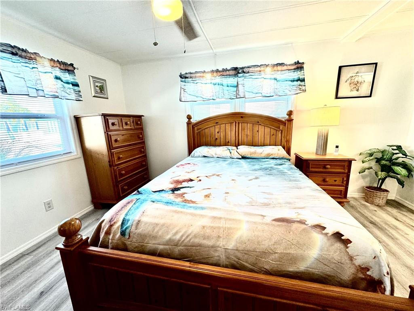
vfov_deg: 85.7
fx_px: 167
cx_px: 207
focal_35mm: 14
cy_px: 156
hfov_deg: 102.1
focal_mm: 2.22
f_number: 2.2
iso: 160
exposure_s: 1/120
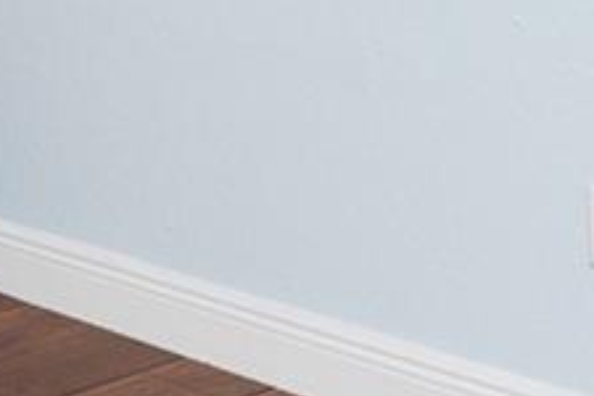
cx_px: -631
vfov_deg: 11.4
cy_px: -246
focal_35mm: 114
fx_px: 1881
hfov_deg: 14.5
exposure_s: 1/200
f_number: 3.2
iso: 800
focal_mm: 16
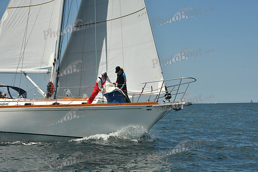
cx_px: 129
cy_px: 86
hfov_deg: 28.8
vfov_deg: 19.5
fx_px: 502
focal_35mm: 70
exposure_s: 1/640
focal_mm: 70
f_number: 9
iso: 320
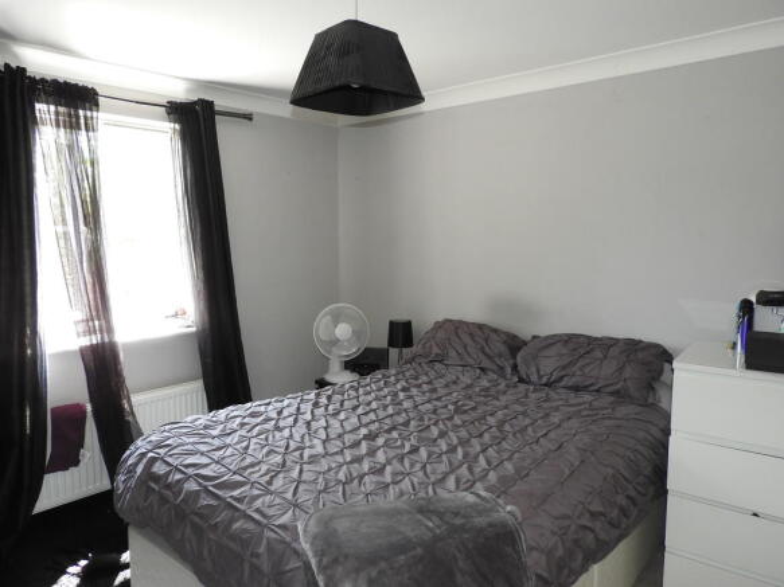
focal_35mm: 24
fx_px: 543
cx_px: 392
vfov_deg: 56.8
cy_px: 294
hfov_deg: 71.6
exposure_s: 1/30
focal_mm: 4.3
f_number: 3.3
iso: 200
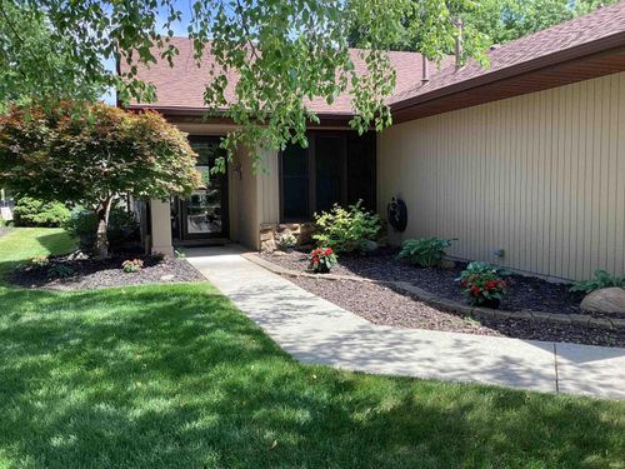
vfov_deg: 45.4
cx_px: 312
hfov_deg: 58.4
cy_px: 234
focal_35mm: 31
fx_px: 560
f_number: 2.4
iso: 25
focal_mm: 3.3
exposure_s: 1/263
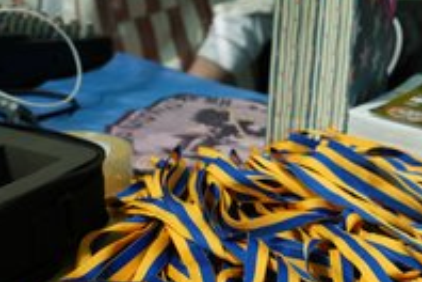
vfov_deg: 14.3
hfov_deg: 20.8
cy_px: 255
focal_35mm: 95
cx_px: 407
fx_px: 1114
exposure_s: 1/400
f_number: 5.6
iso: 80
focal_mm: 47
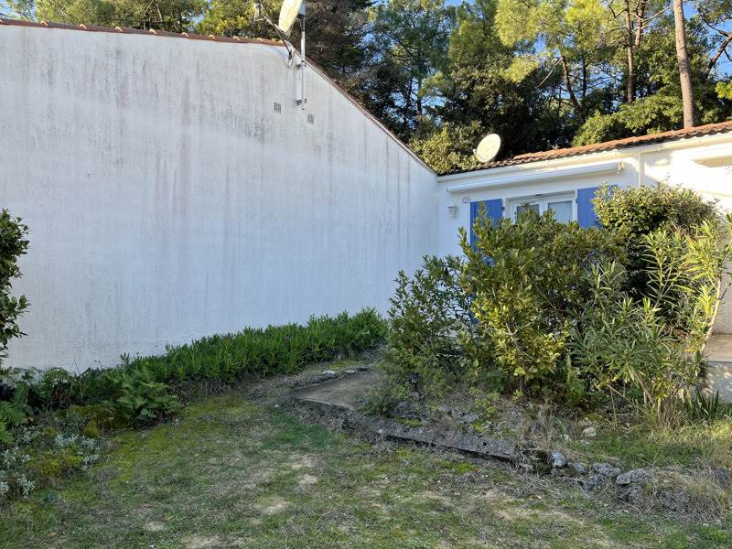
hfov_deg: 67.3
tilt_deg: +0.0
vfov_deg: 53.1
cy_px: 274
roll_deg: -1.0
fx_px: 550
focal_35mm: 26
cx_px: 366
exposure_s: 1/566
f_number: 1.6
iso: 50
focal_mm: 5.1
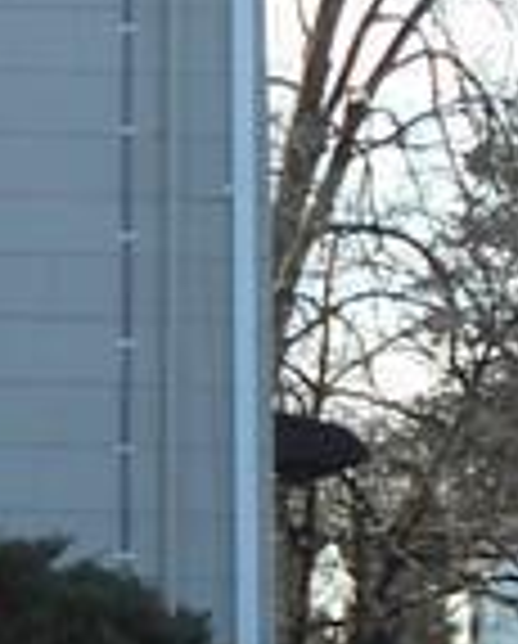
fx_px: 4260
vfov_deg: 8.6
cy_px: 257
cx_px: -1013
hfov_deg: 6.4
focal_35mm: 223
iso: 80
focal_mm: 5.8
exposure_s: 1/320
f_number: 3.6
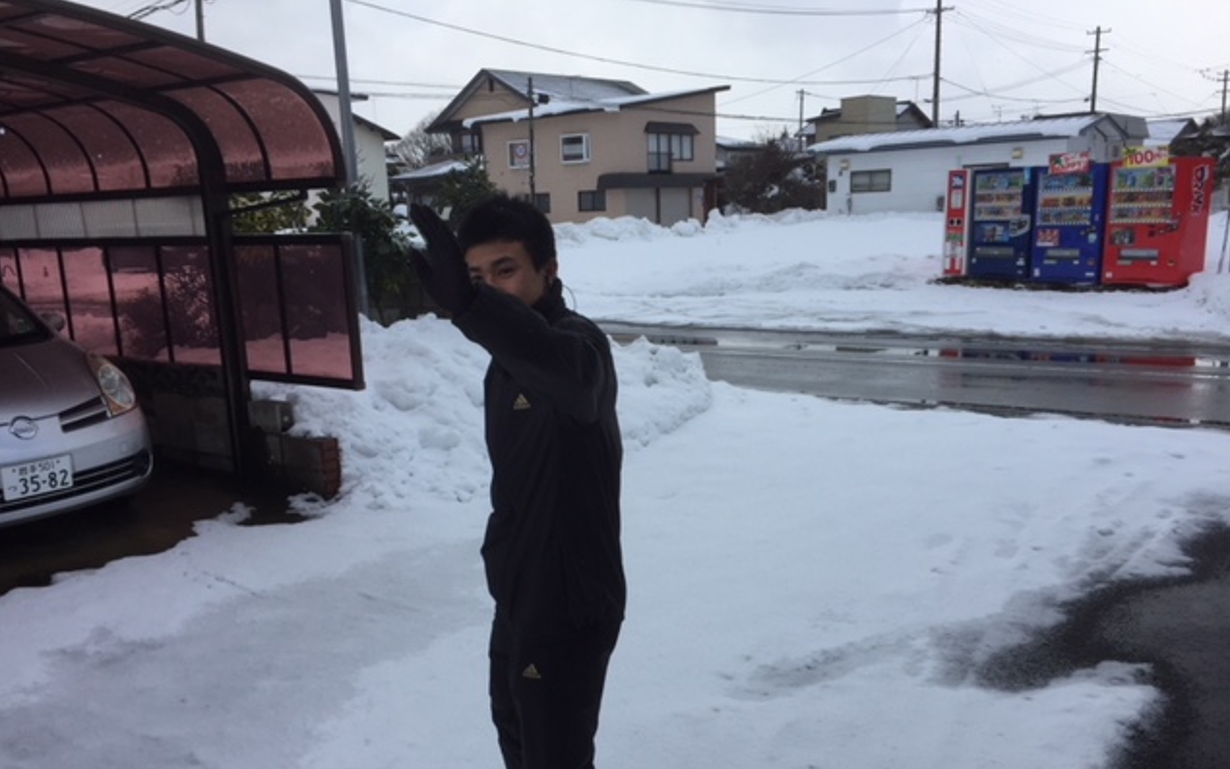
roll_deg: +2.2
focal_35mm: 31
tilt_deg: -14.3
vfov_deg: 40.4
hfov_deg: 61.2
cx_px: 618
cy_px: 459
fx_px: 1039
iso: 32
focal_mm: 4.15
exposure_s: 1/1799
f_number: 2.2
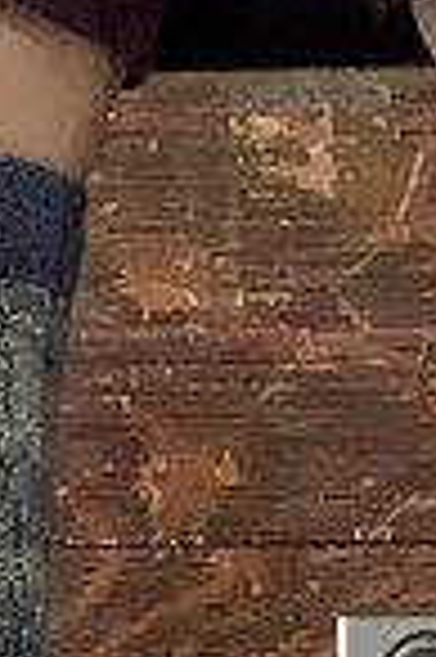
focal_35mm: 146
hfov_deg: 9.3
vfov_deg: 13.9
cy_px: 590
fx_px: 2658
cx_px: 445
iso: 800
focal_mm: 2.87
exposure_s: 1/15
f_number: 2.2
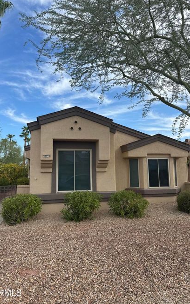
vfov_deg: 70.4
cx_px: 86
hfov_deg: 47.5
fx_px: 215
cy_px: 152
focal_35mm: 26
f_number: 1.78
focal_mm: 6.86
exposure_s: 1/2732
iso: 80
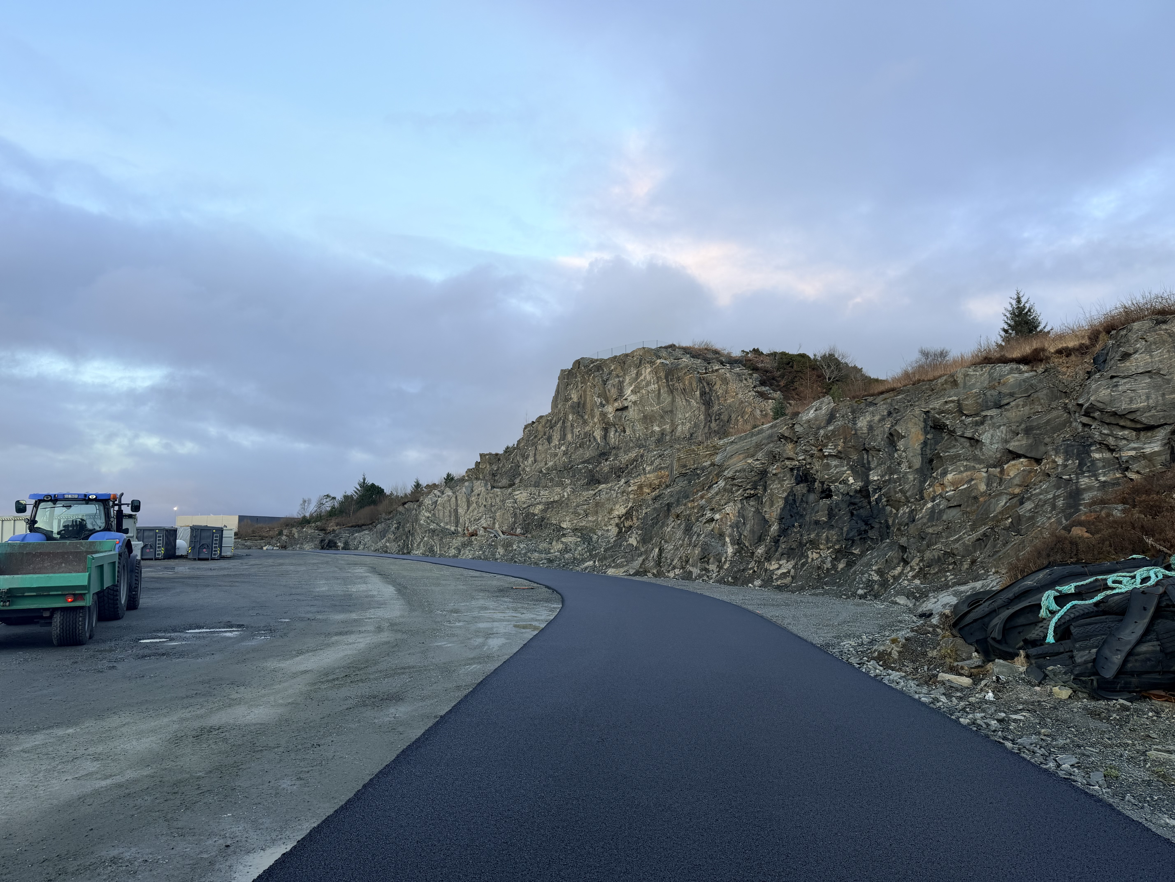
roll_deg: +0.2
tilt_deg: +7.1
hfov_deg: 71.6
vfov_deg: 56.8
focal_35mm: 24
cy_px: 441
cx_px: 588
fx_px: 815
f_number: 1.78
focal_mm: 6.76
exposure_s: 1/185
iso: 64
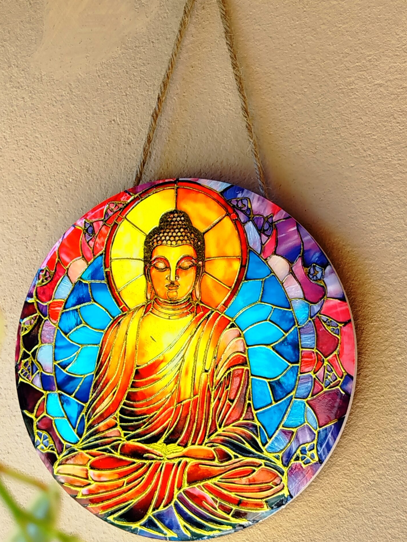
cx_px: 173
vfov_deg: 29.8
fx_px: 1019
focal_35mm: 65
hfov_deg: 22.6
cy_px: 282
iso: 80
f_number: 1.7
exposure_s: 1/120
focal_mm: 5.31
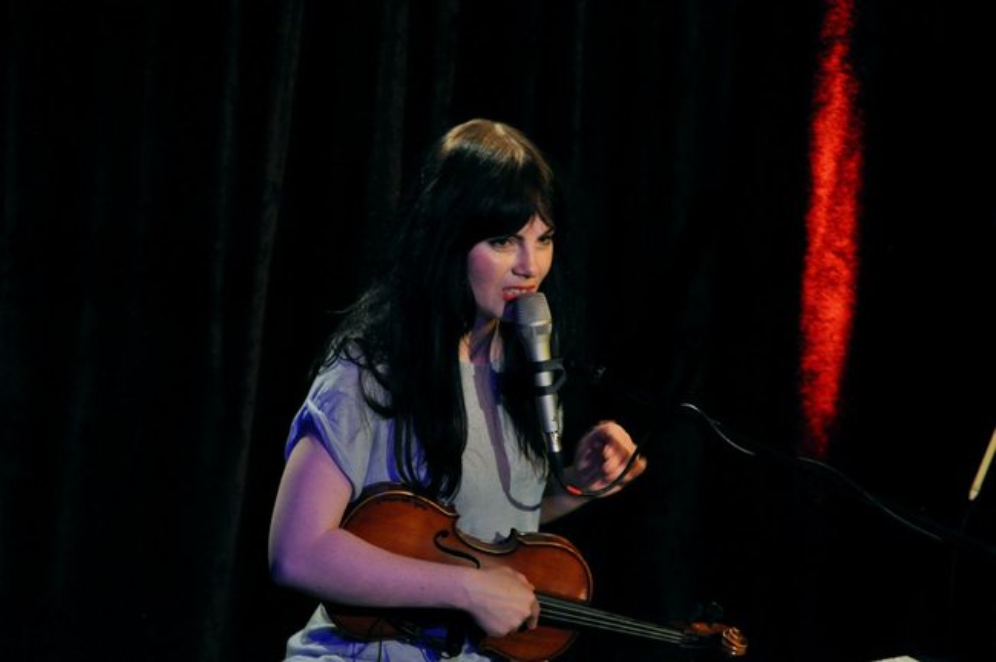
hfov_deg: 6.9
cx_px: 498
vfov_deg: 4.6
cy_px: 331
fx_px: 8292
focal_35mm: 300
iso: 3200
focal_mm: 200
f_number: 6.3
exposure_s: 1/25
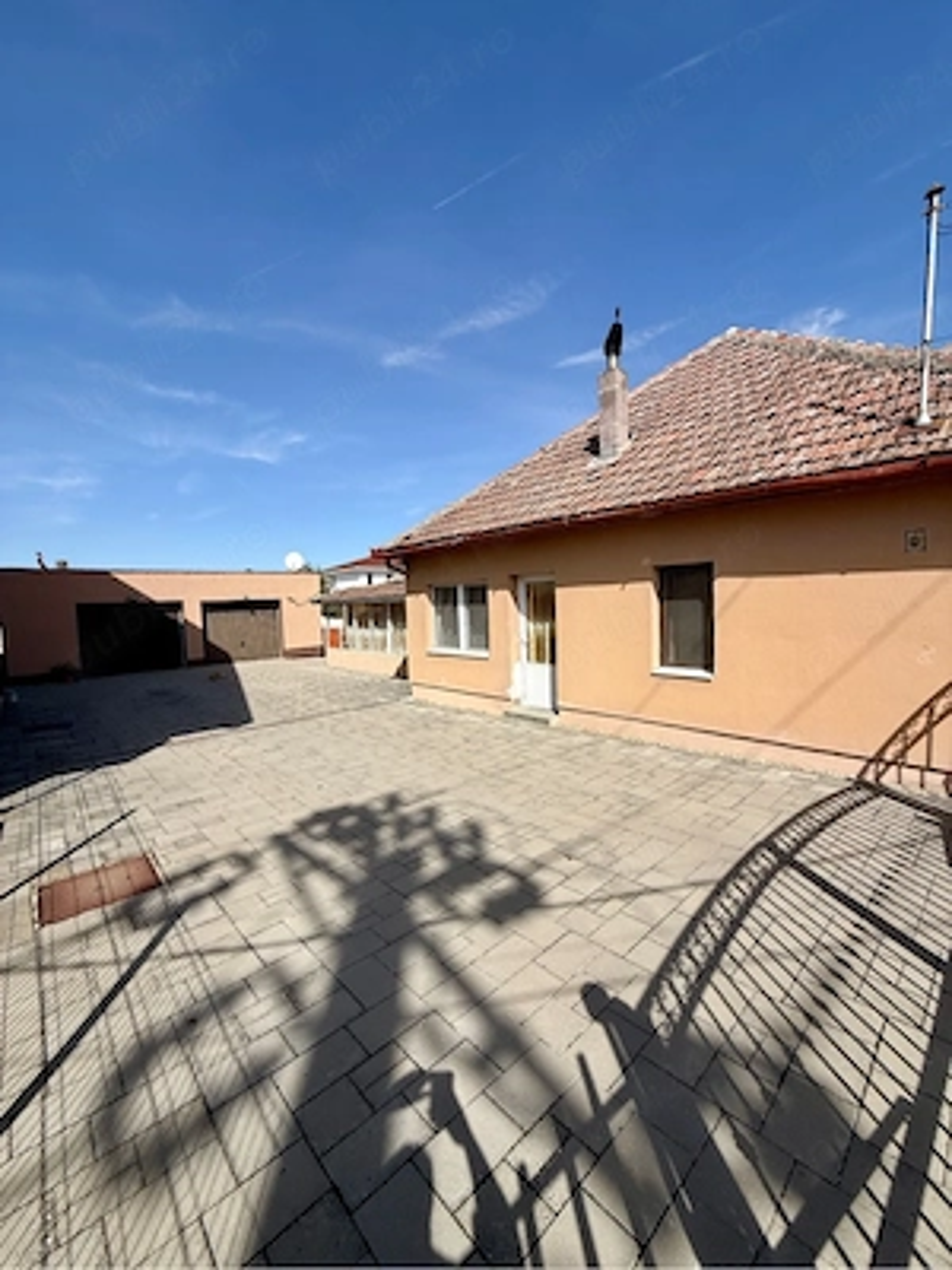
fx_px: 513
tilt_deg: -2.8
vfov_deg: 102.1
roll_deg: +1.3
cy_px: 635
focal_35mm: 14
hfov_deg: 85.7
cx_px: 476
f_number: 2.2
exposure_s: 1/2717
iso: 50
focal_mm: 2.22
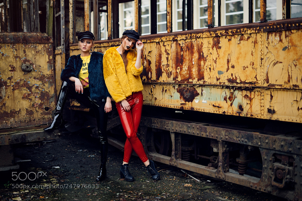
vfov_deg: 27.0
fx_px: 419
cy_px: 100
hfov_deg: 39.6
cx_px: 151
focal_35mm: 50
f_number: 2
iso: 100
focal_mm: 50
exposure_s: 1/320
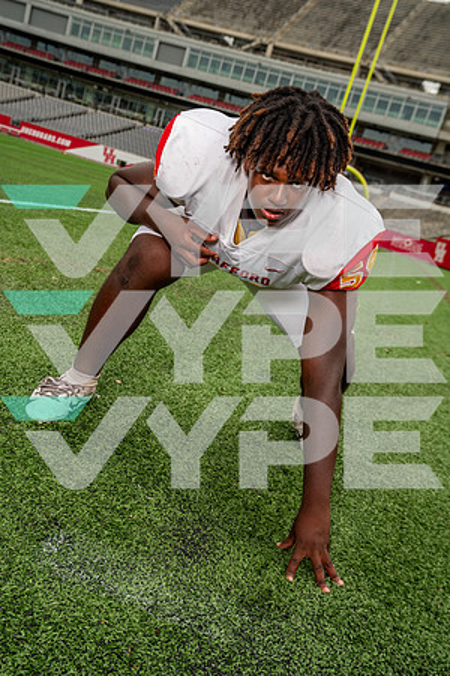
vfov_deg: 51.9
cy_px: 338
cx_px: 225
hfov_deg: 35.9
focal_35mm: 37
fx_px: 694
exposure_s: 1/320
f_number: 5.6
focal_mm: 37
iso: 100
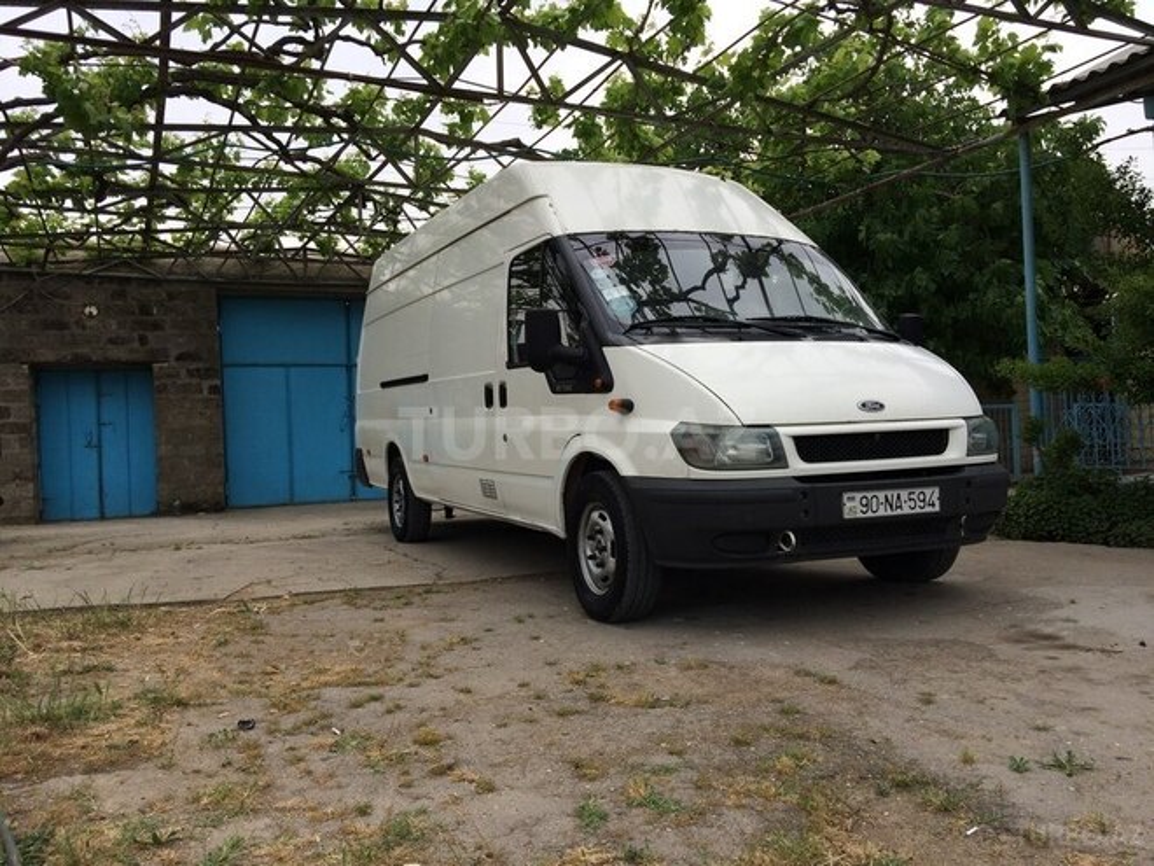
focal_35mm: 29
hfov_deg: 61.7
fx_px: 967
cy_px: 433
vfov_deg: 48.2
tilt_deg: -0.2
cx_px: 577
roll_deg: +2.2
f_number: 2.2
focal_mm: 4.15
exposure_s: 1/1325
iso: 32
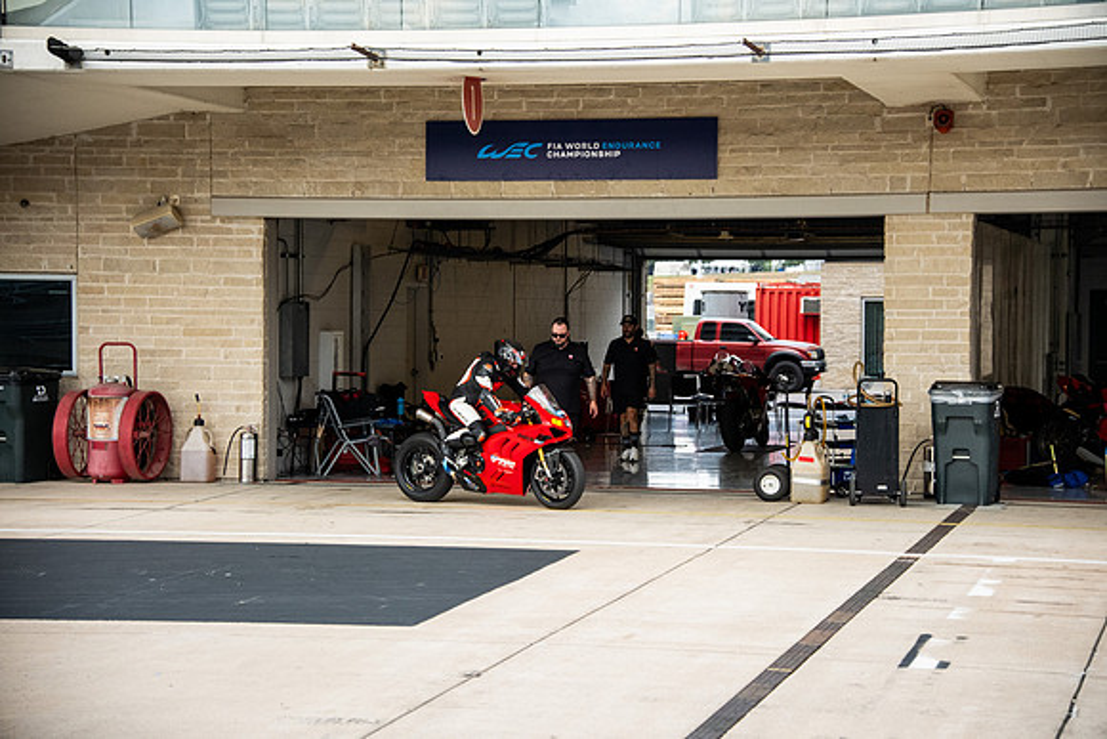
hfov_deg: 24.5
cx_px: 554
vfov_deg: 16.5
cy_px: 370
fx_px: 2553
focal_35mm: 83
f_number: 2.8
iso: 1000
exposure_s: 1/1250
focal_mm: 55
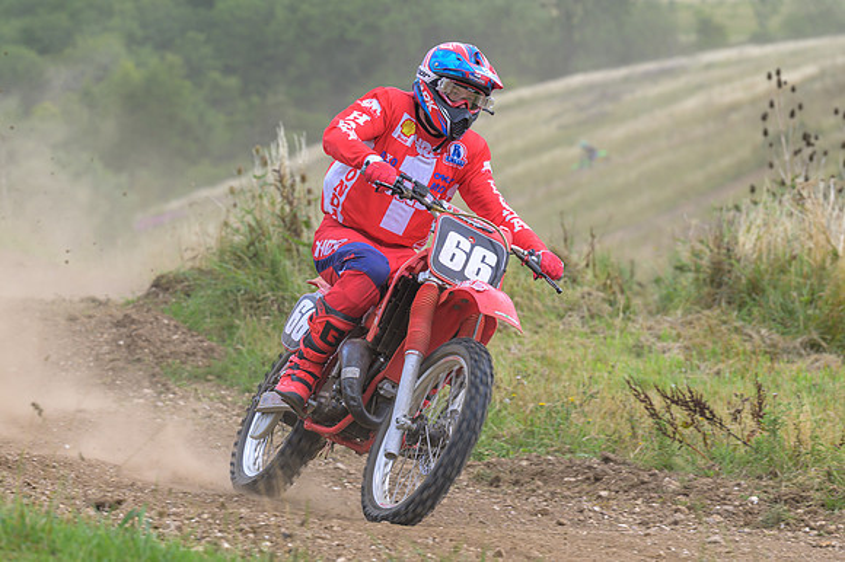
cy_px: 315
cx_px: 486
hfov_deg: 11.4
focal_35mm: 181
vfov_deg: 7.6
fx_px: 4236
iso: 64
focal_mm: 105
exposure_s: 1/400
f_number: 4
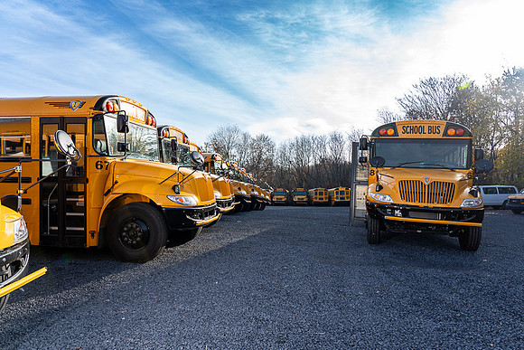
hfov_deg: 73.7
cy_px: 175
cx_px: 262
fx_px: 349
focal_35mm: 24
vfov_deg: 53.2
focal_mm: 24
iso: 125
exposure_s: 1/250
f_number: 5.6
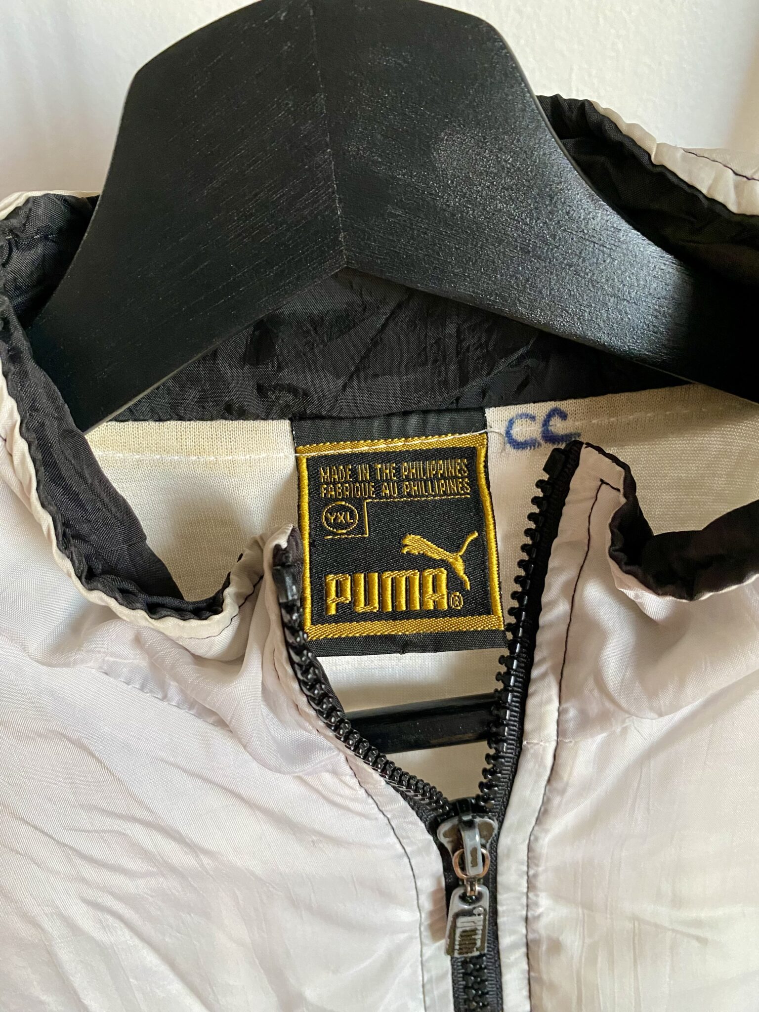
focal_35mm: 25
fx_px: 731
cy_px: 506
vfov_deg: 69.4
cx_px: 380
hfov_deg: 54.9
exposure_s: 1/47
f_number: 1.8
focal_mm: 4.25
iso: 500
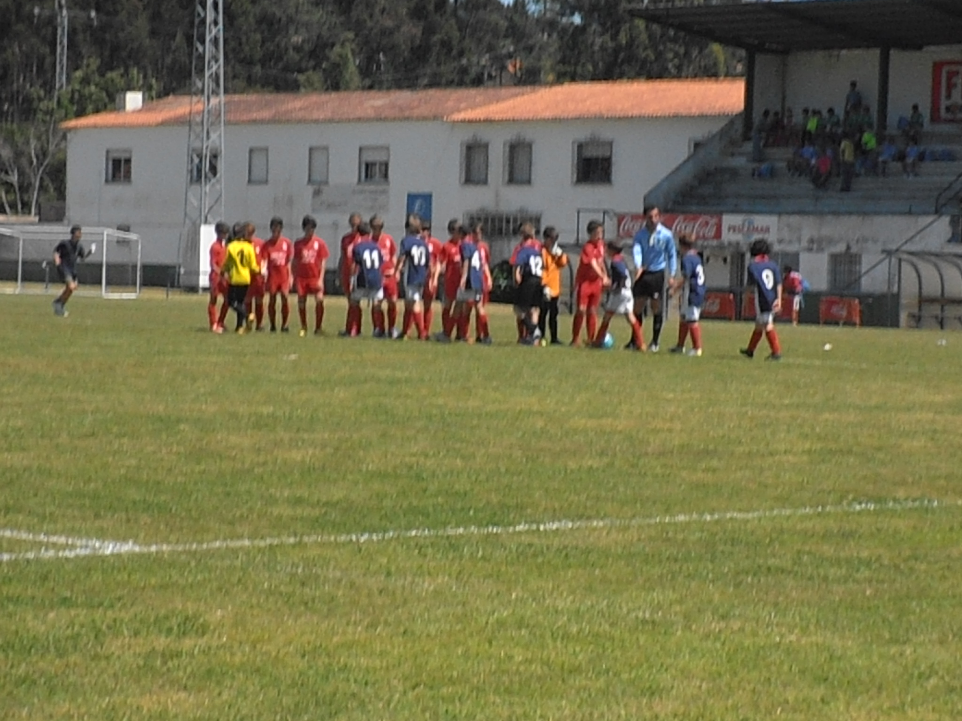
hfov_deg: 14.3
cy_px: 360
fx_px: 3835
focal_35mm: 138
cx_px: 481
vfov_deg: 10.7
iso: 400
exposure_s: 1/250
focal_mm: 24.39
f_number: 15
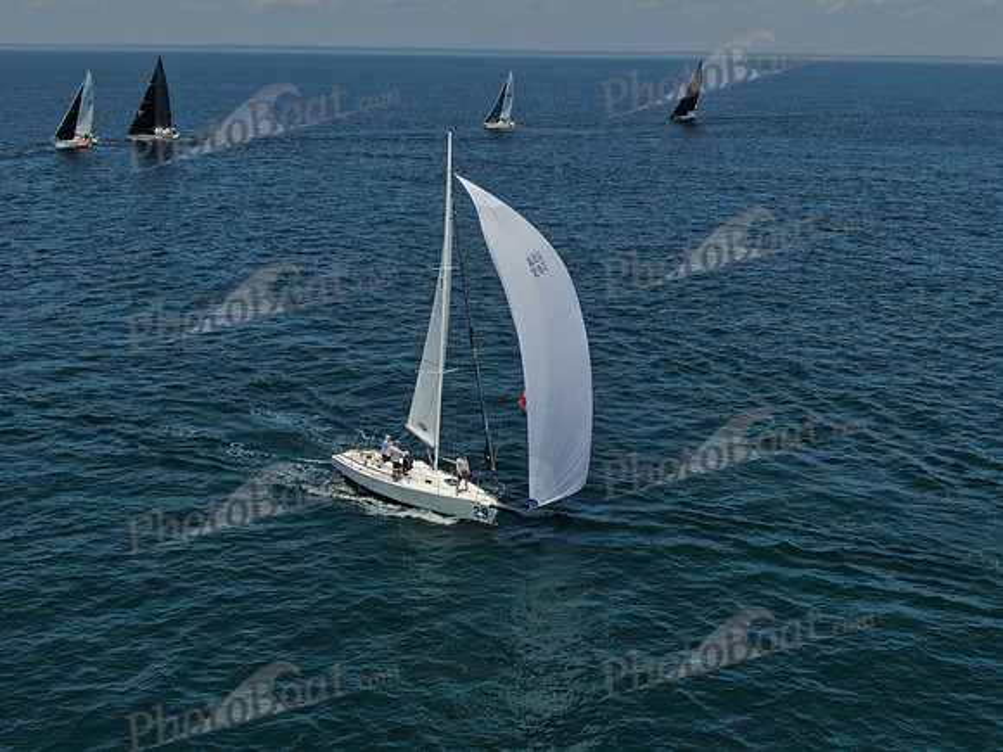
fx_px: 1391
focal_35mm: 48
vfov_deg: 30.3
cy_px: 376
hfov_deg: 39.7
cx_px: 502
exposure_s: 1/1600
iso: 100
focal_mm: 8.6
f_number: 3.8
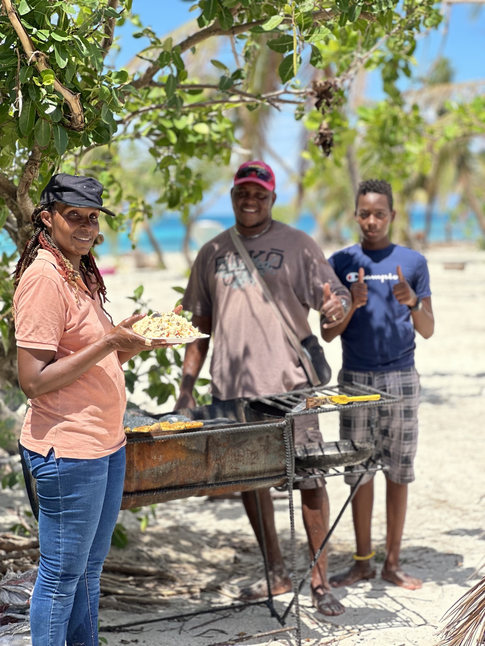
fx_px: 1438
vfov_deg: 25.3
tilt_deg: -3.4
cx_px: 242
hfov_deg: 19.1
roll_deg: +1.2
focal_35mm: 77
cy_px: 323
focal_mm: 9
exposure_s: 1/398
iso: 32
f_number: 2.8
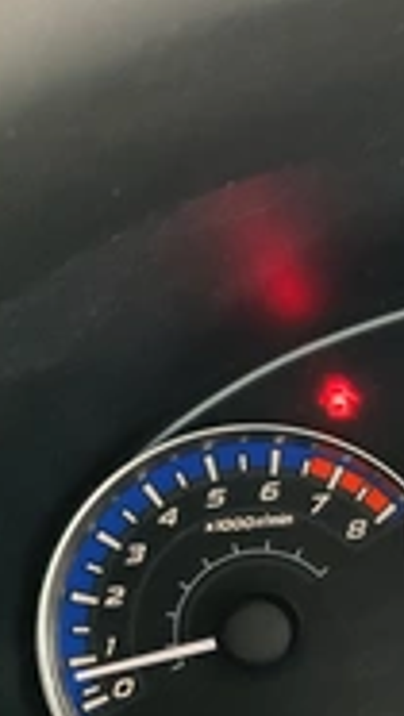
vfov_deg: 30.6
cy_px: 504
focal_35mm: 68
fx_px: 1292
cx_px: 650
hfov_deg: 15.9
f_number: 1.8
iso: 320
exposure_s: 1/50
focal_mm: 3
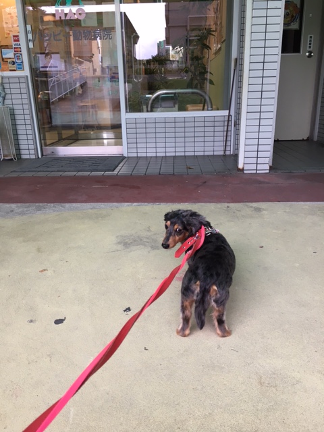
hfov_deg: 48.2
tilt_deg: -18.3
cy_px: 216
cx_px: 162
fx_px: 362
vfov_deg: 61.7
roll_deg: +2.5
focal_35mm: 29
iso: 25
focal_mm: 4.15
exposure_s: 1/40
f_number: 2.2
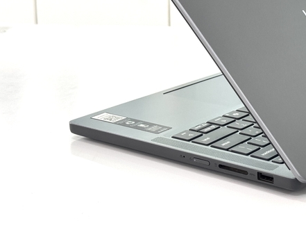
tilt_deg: -11.6
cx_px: 257
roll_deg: +0.5
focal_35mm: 87
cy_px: 35
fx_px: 769
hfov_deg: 22.1
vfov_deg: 16.8
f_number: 1.78
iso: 100
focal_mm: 6.76
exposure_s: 1/140
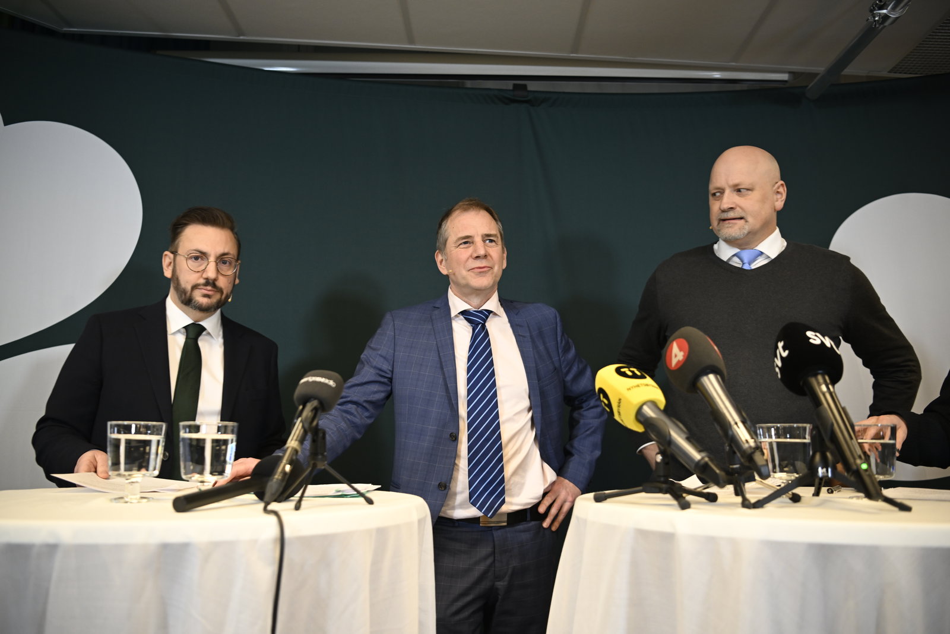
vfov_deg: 42.3
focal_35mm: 31
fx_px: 818
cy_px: 317
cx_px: 475
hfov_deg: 60.3
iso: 1250
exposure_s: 1/200
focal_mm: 31
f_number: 2.8
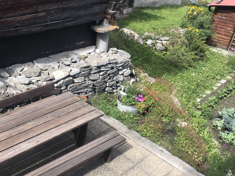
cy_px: 88
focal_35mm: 46
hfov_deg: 40.0
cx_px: 55
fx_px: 312
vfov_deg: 31.5
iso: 20
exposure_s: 1/615
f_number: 1.8
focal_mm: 3.99
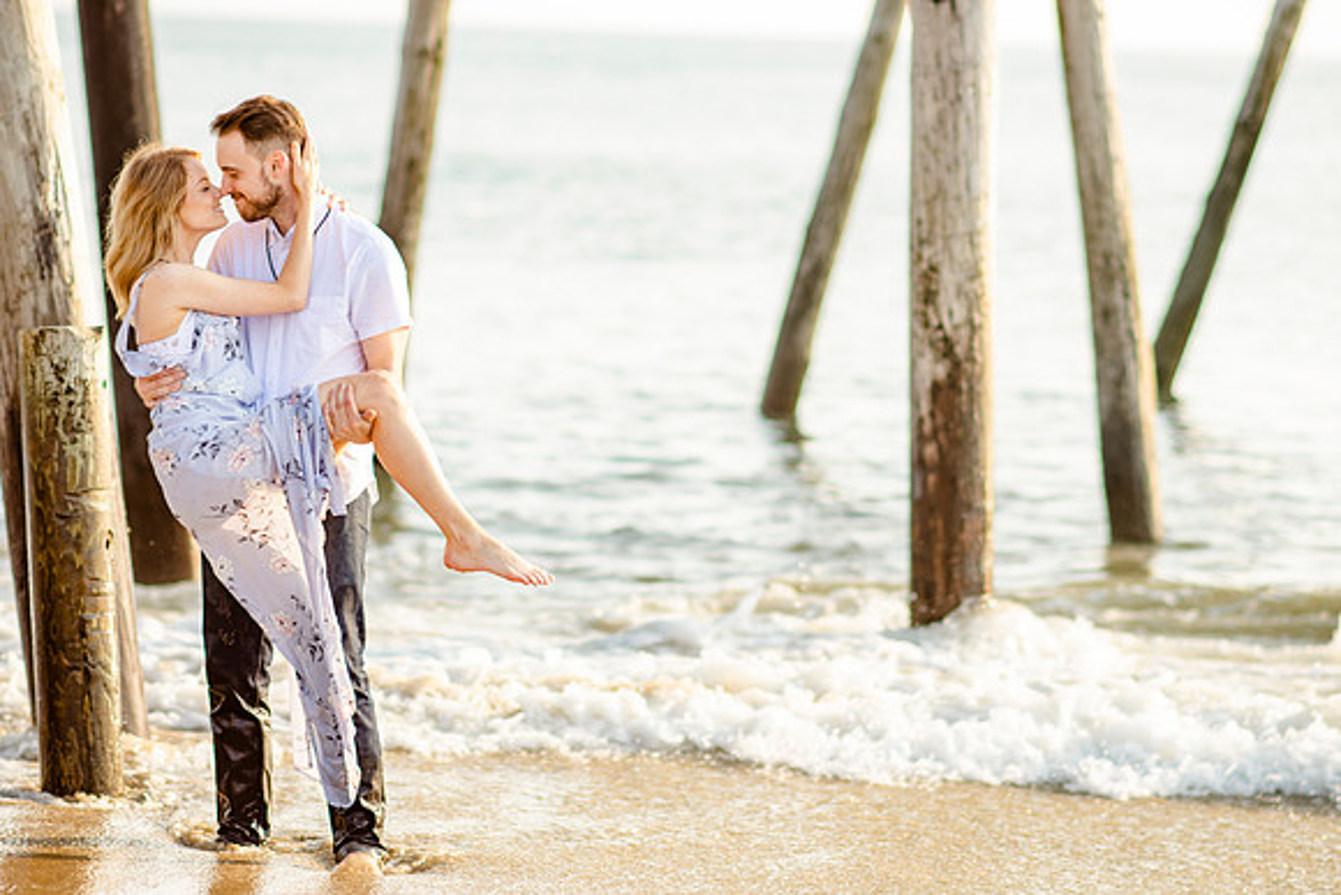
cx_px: 670
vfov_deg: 10.3
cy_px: 447
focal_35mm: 134
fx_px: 4987
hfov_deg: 15.3
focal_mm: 85
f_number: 1.8
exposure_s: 1/1000
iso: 125
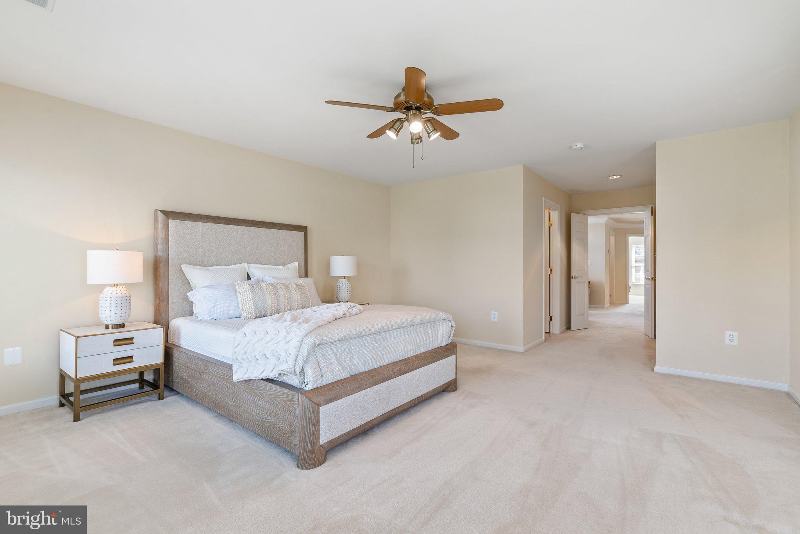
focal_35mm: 16
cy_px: 267
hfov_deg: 96.7
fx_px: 356
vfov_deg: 73.8
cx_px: 400
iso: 640
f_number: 10
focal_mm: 16
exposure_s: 1/10
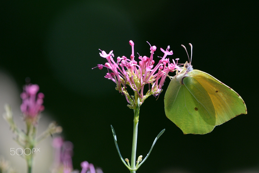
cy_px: 86
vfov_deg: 2.7
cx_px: 130
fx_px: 3595
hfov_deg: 4.1
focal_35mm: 500
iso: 800
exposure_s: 1/400
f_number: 8
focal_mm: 500
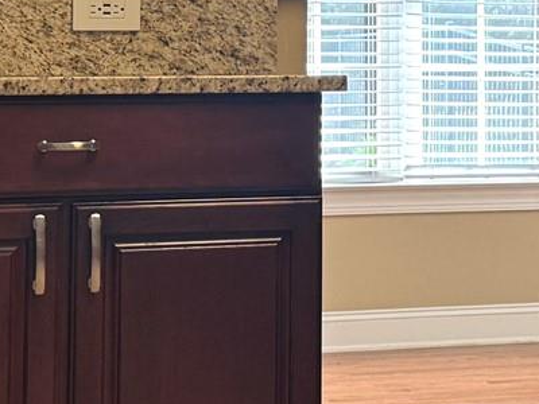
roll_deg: -0.3
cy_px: -12
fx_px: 1915
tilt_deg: +2.8
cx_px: 505
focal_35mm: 123
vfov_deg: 11.9
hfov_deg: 15.8
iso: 125
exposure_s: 1/120
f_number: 1.78
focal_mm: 6.76
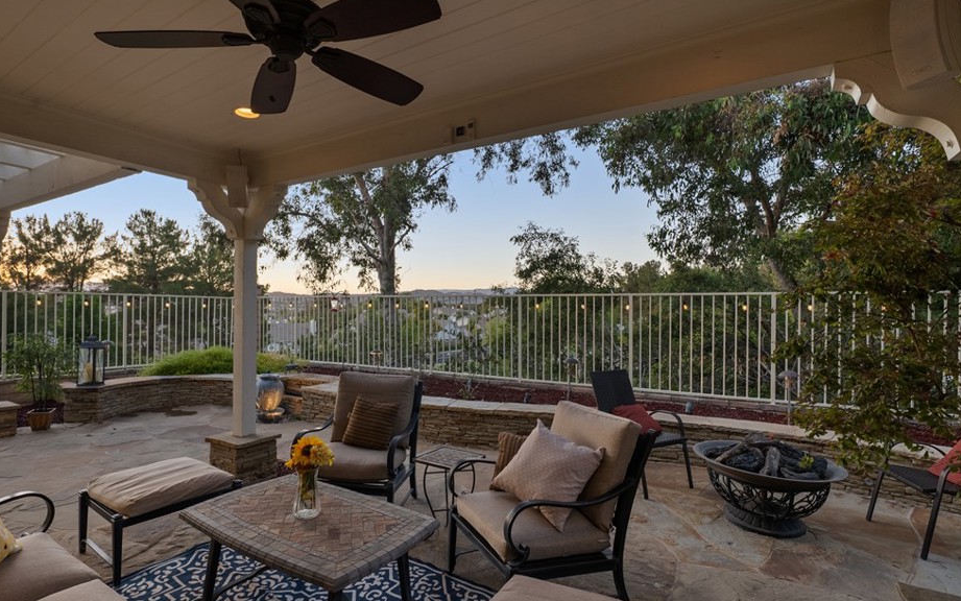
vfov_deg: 68.0
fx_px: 445
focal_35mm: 17
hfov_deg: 94.2
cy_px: 315
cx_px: 448
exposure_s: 1/13
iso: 125
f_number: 9
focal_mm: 15
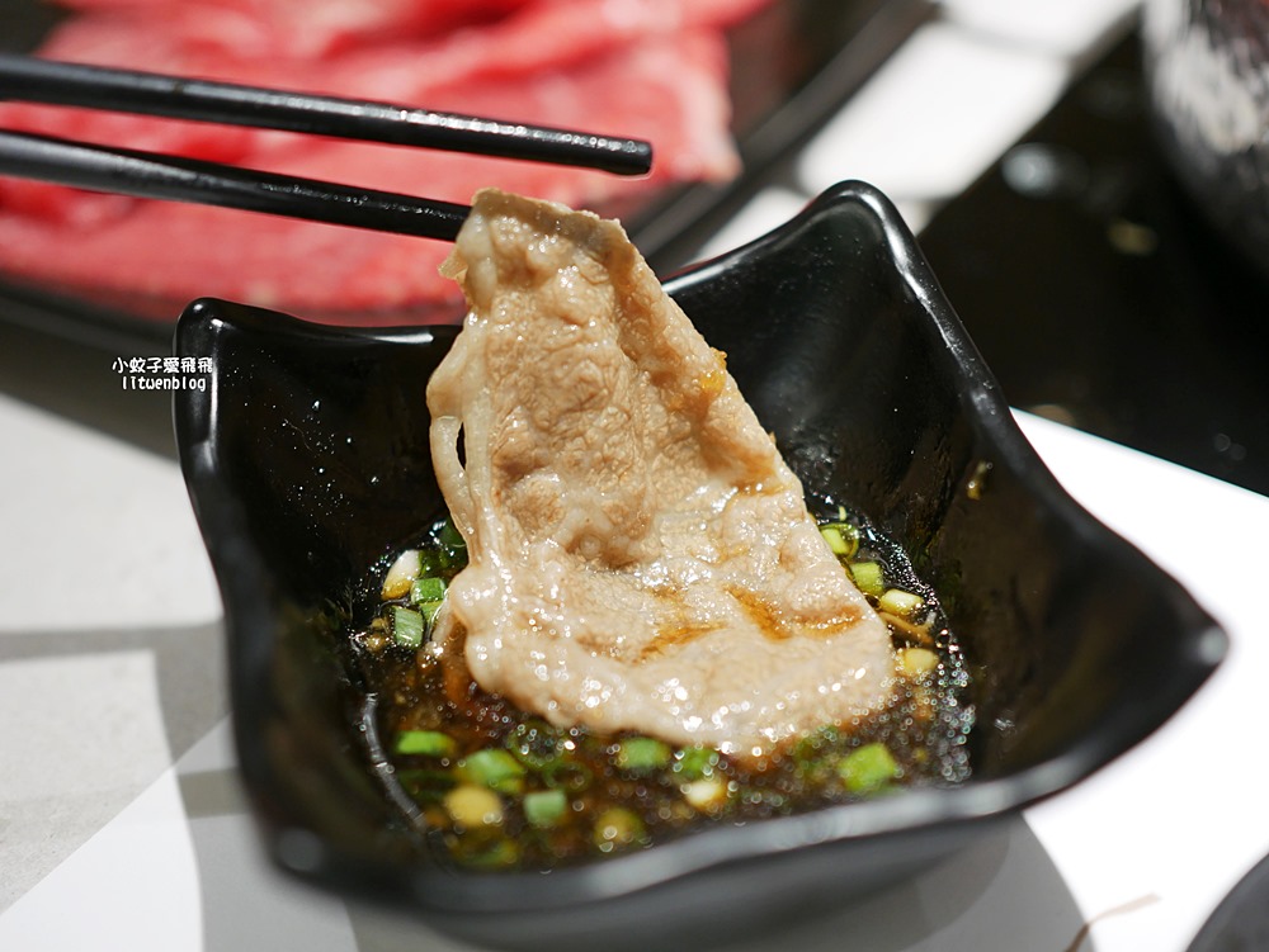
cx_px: 634
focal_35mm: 50
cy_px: 476
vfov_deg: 29.1
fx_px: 1834
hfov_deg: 38.2
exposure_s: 1/60
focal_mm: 25
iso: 200
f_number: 1.8
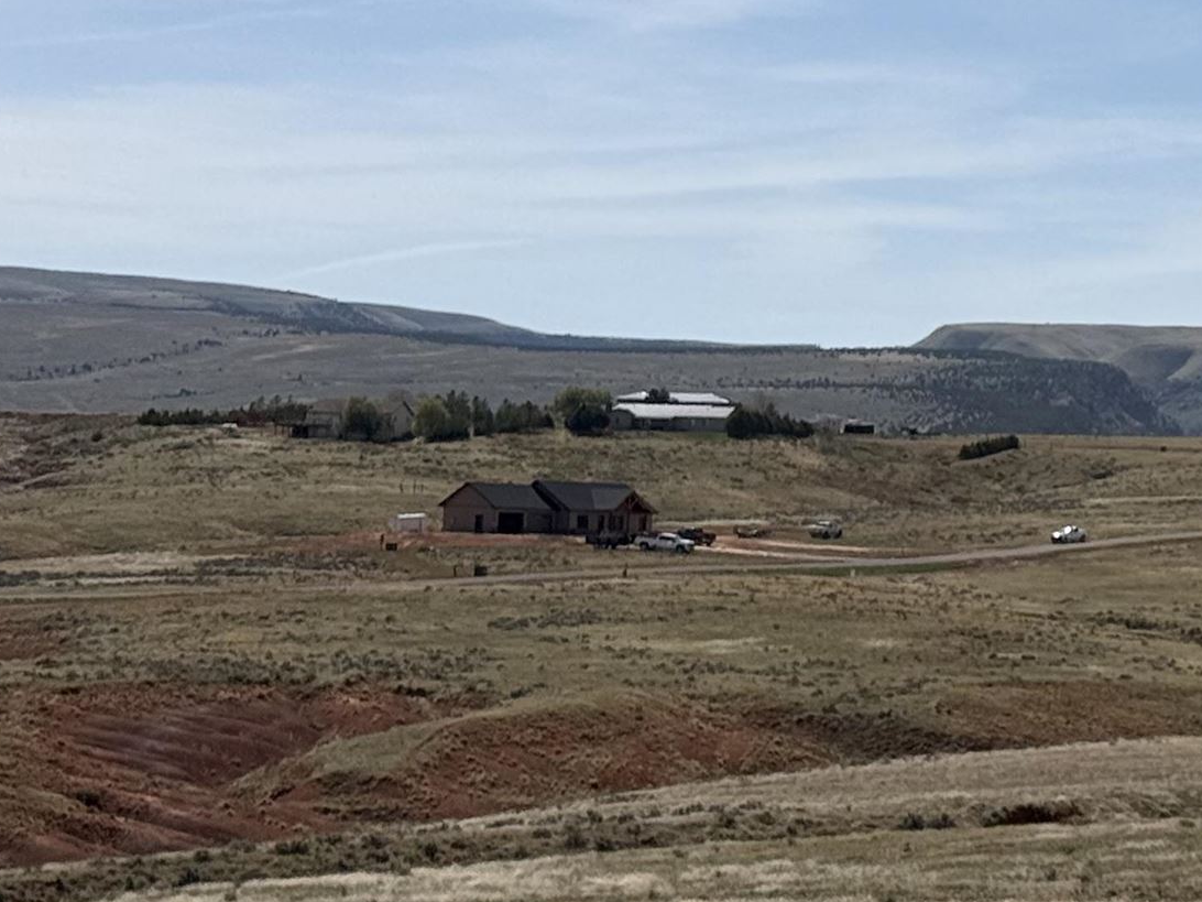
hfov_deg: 13.9
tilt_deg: +5.5
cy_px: 119
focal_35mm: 135
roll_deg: -2.0
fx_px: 4688
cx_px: 1674
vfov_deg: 10.9
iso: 64
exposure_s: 1/11364
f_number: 1.78
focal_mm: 6.76
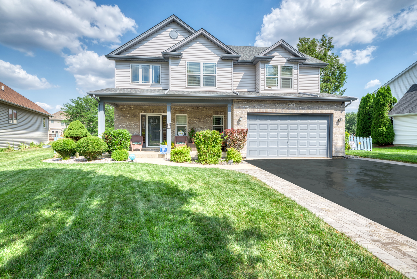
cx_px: 208
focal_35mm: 17
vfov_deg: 70.5
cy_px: 140
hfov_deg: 93.3
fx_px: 197
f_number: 8
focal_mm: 17
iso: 125
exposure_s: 1/4000
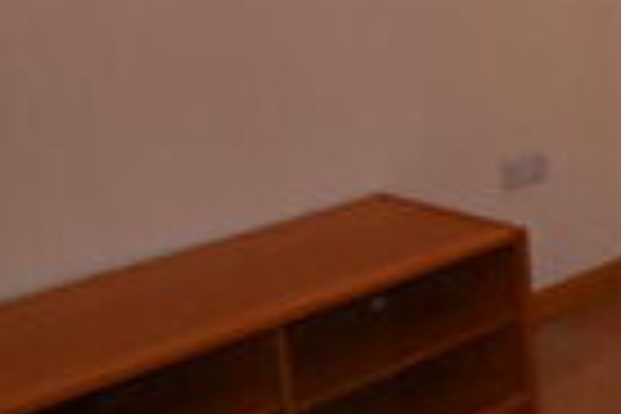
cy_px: 122
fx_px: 1311
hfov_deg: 21.3
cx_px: 990
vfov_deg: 17.9
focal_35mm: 76
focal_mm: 10
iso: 800
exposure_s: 1/60
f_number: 4.5
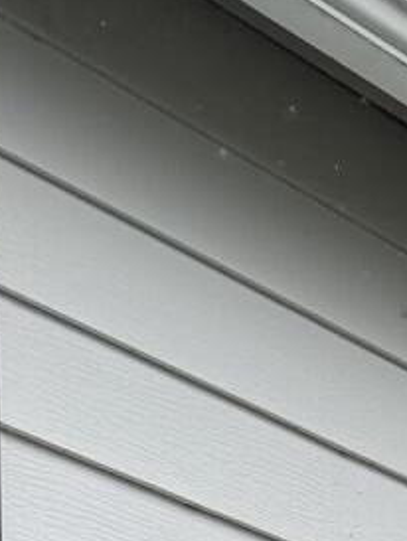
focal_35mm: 175
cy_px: 1613
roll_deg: +2.1
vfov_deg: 9.1
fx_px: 2739
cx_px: 1199
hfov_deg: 7.5
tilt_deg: -2.3
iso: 80
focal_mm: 6.76
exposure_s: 1/1018
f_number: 1.78
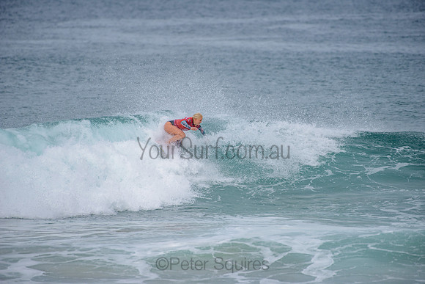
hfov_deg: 4.1
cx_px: 212
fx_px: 5904
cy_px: 142
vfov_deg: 2.8
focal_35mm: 500
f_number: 5.6
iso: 250
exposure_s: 1/2000
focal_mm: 500
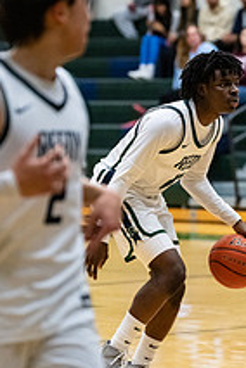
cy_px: 164
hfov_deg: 5.5
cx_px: 158
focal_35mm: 249
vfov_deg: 8.3
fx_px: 2552
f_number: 2.8
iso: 6400
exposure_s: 1/1000
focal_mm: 118
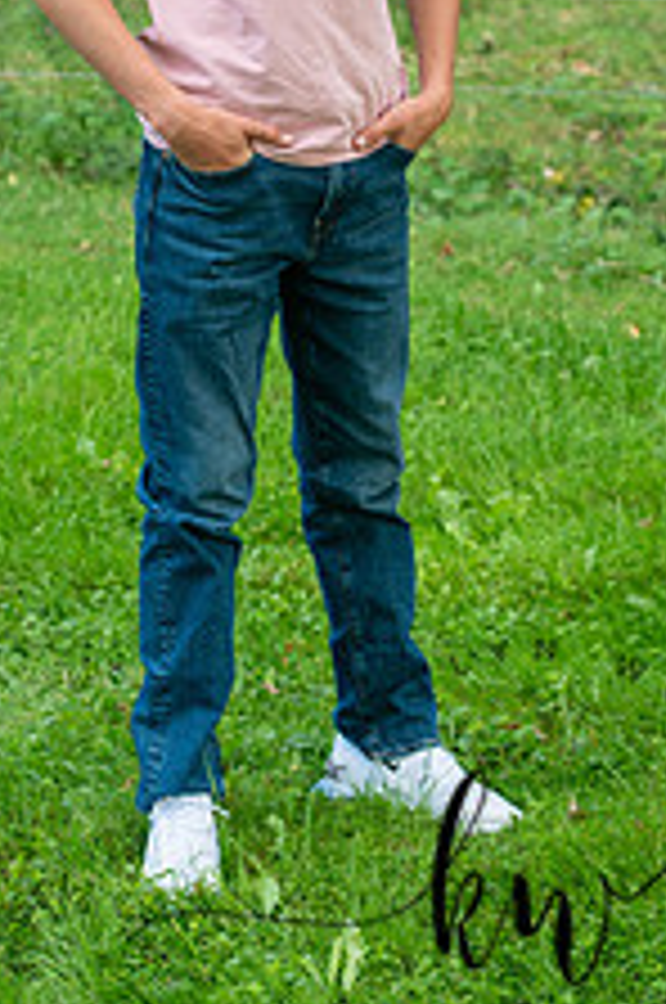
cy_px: 158
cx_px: 268
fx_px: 3925
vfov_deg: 14.5
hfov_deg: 9.7
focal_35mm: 141
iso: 400
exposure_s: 1/250
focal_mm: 70
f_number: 4.5
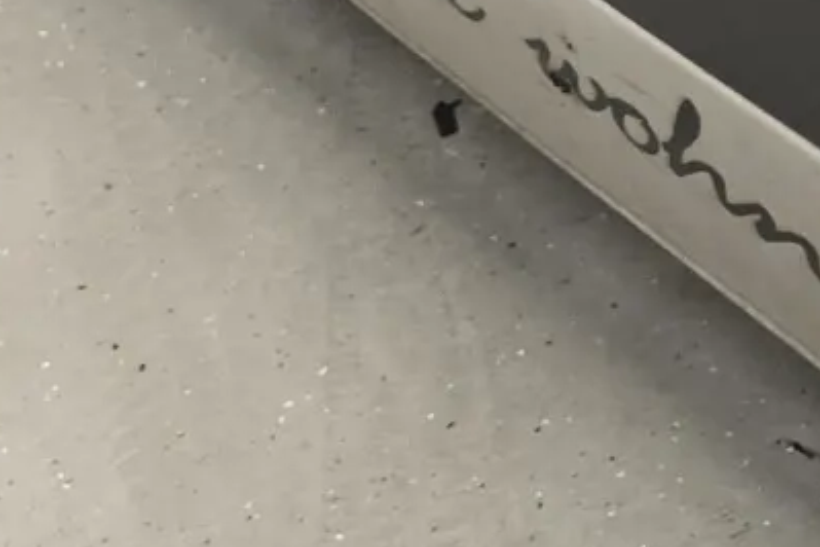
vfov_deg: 10.2
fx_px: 2619
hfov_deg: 16.6
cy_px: -820
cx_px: 1120
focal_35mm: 115
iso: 160
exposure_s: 1/180
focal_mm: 6.3
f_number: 1.7
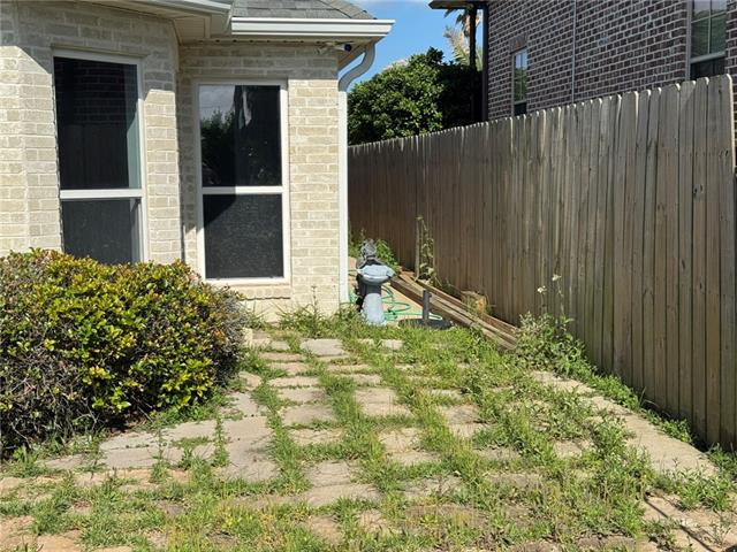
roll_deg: +0.8
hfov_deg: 39.7
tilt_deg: -7.0
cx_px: 368
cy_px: 276
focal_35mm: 48
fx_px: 1022
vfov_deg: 30.3
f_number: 1.78
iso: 64
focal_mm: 6.76
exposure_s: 1/6410
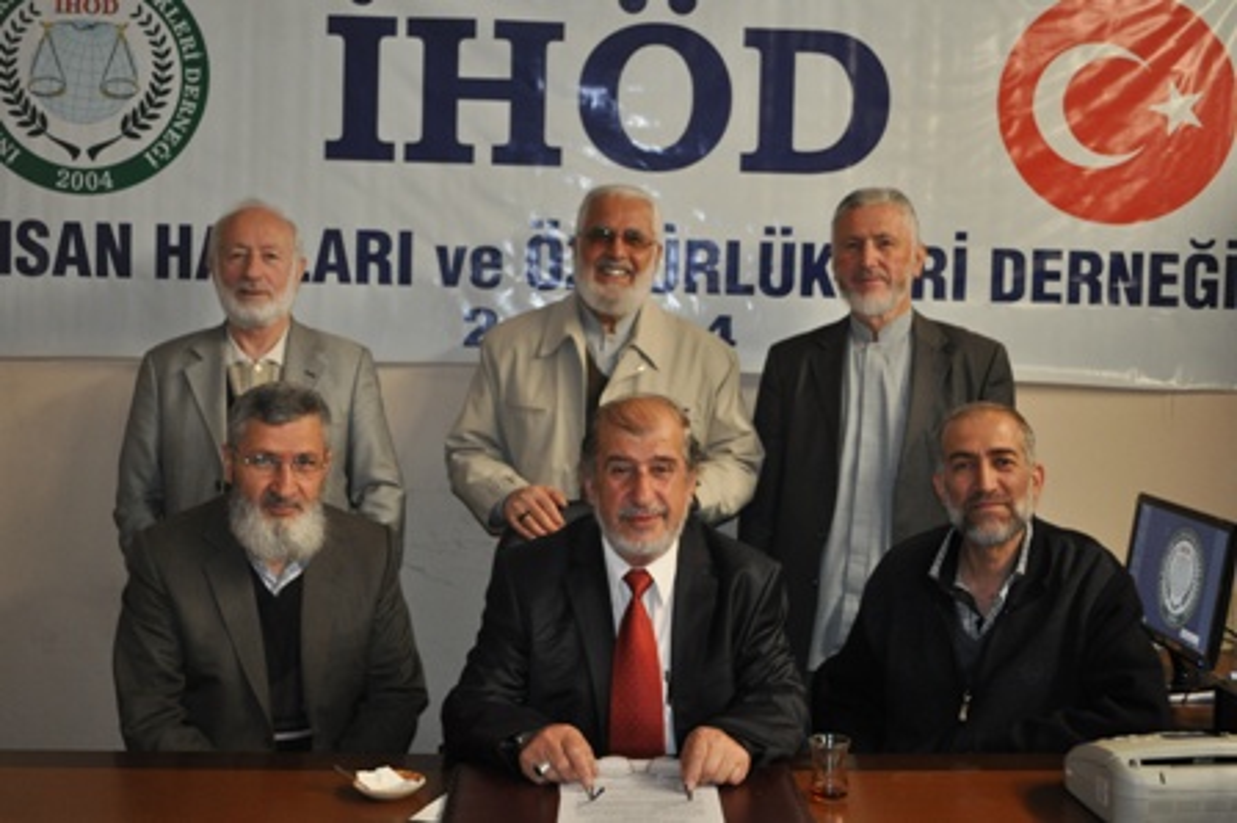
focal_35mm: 42
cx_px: 618
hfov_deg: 46.4
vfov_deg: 31.8
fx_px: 1442
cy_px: 412
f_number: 4.5
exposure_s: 1/60
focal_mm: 28
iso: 800
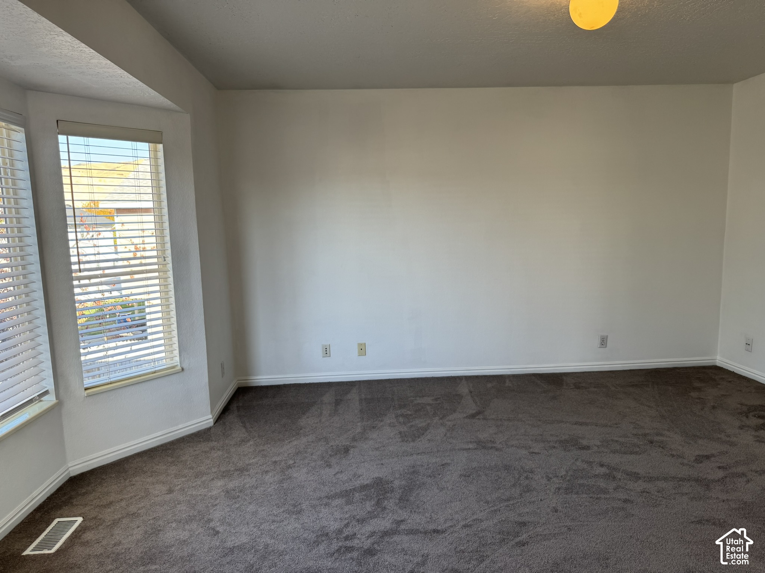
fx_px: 530
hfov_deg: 71.6
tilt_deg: -7.8
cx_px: 382
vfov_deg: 56.8
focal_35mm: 24
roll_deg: +1.3
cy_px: 286
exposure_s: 1/171
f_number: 1.78
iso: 64
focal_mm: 6.76
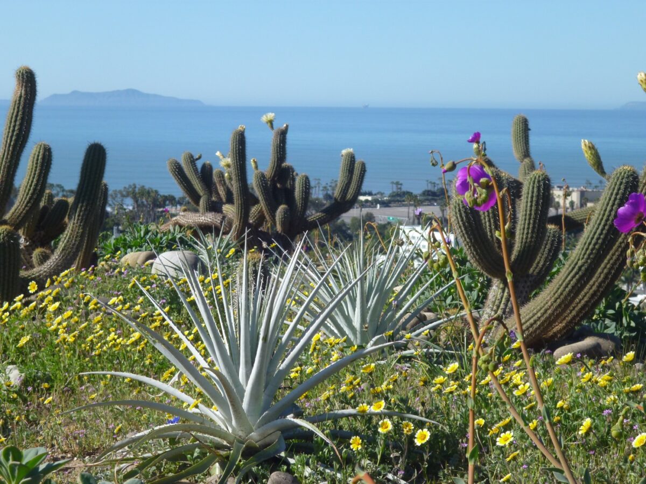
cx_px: 323
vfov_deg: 15.1
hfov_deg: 20.0
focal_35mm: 98
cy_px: 242
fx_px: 1829
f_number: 6.2
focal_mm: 17.5
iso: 100
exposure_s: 1/250
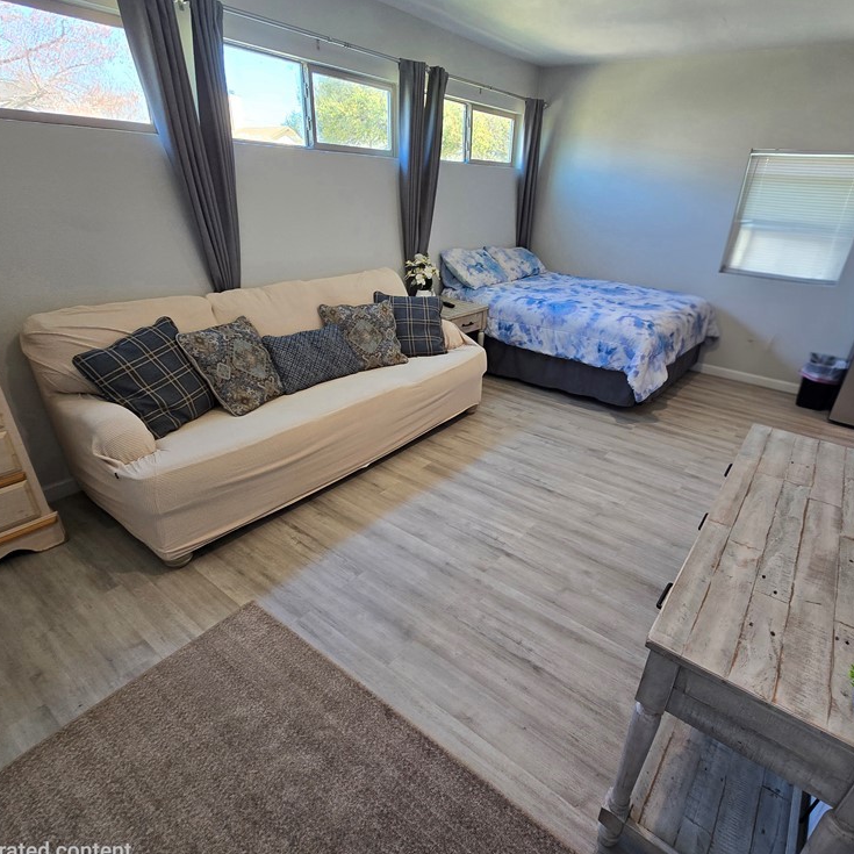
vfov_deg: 87.4
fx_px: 447
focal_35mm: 16
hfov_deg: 87.2
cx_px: 468
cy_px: 426
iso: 80
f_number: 2.2
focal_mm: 2.2
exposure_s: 1/54.1
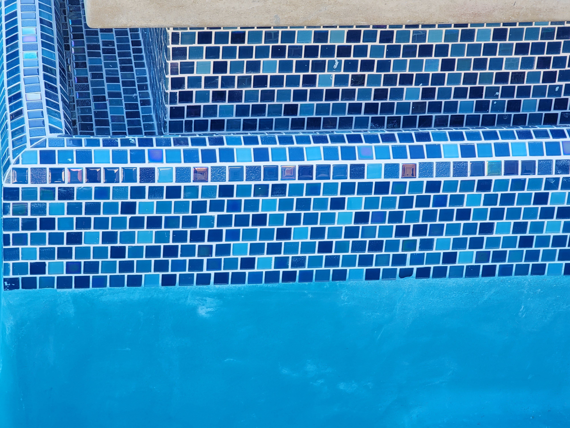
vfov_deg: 12.0
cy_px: 214
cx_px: 285
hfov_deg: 16.0
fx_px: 2025
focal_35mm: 123
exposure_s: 1/60
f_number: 3
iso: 25
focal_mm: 14.2
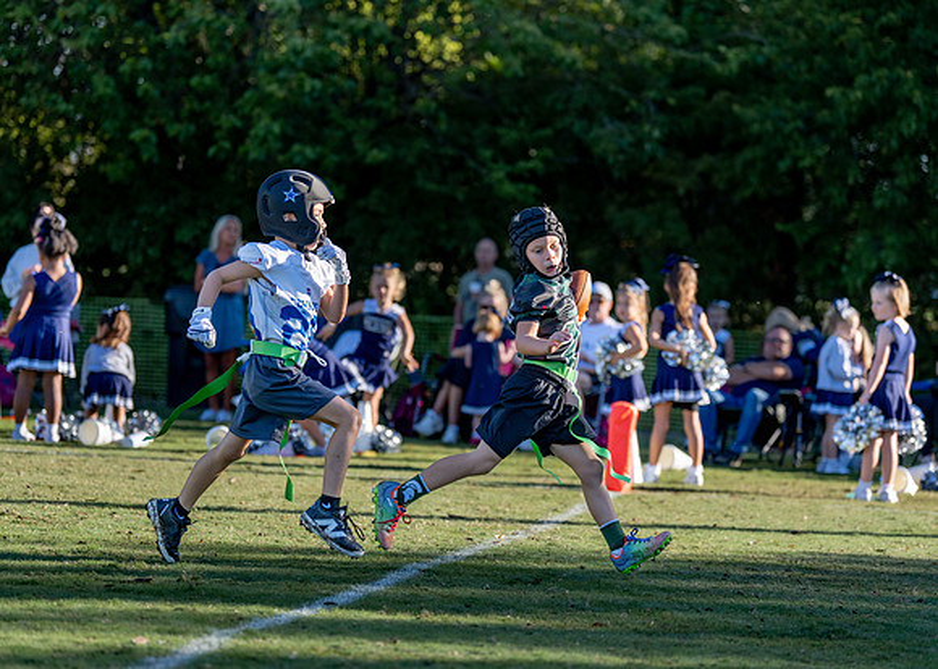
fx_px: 2679
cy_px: 334
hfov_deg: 19.9
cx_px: 469
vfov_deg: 14.2
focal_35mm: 101
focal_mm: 96
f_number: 2.8
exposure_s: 1/1250
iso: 100
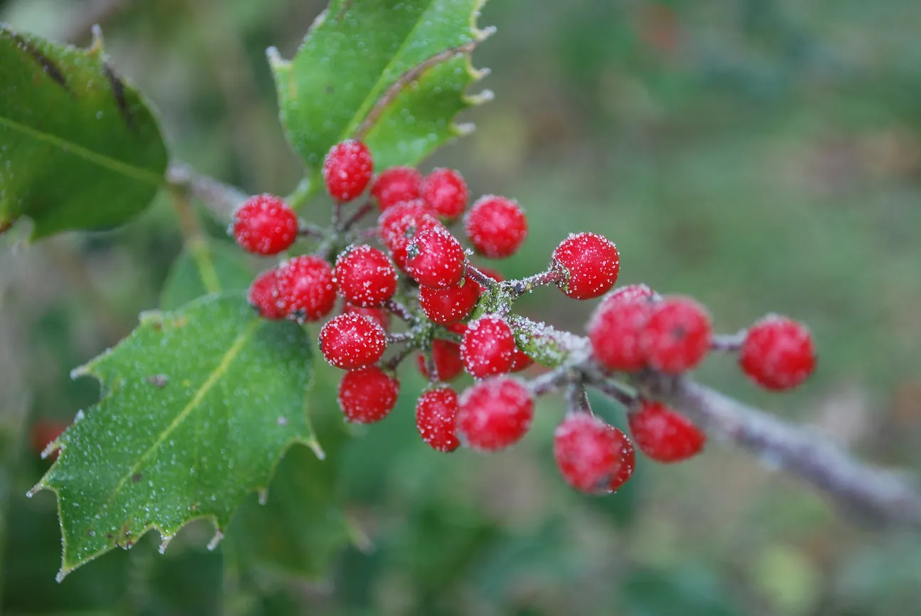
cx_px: 460
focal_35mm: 60
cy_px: 308
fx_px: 1537
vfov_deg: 22.7
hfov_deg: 33.4
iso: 400
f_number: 5.3
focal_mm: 40
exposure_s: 1/25
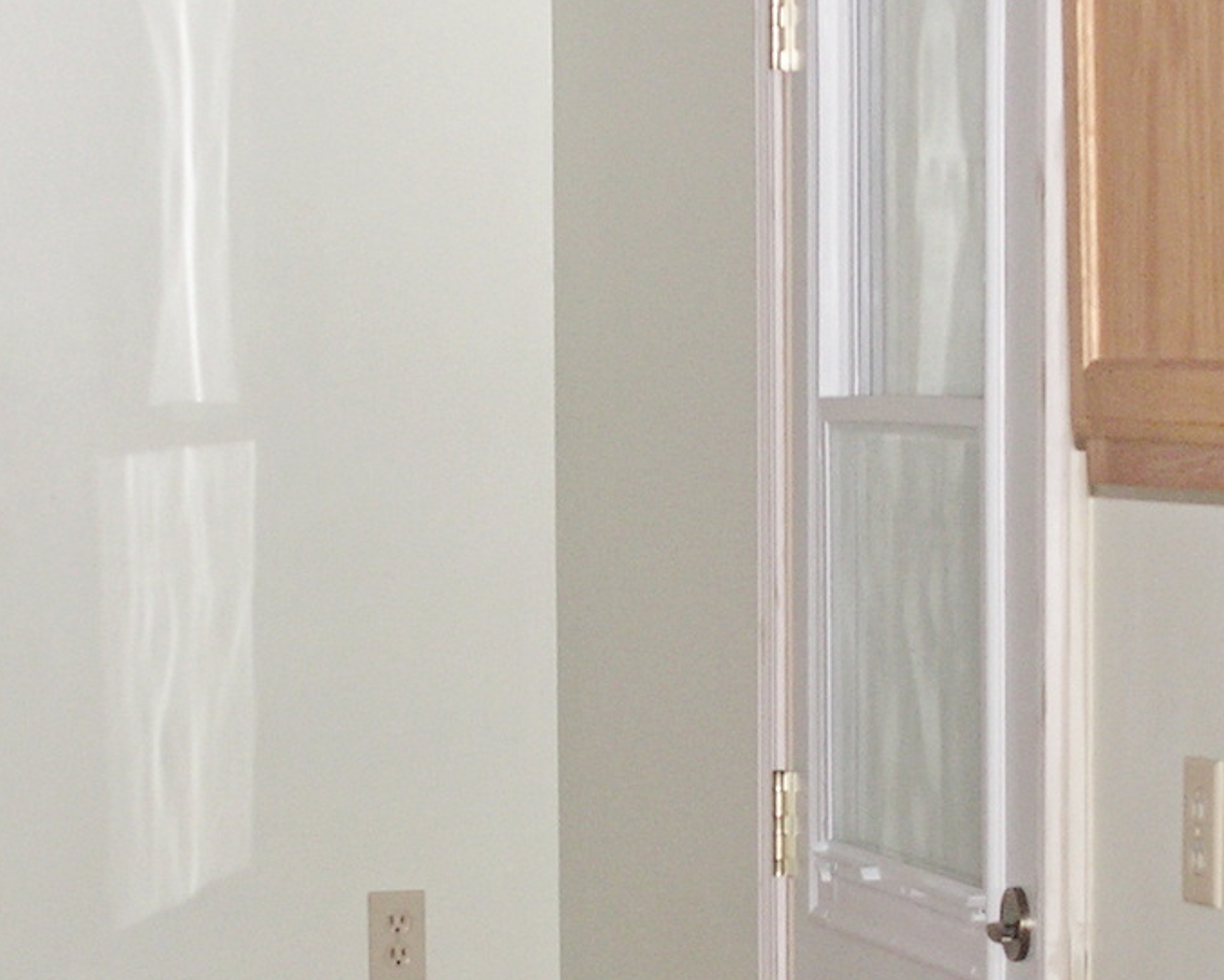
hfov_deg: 14.1
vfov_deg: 11.2
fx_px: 4964
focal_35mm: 137
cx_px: 712
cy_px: 794
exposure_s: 1/80
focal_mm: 11
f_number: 3.3
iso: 200
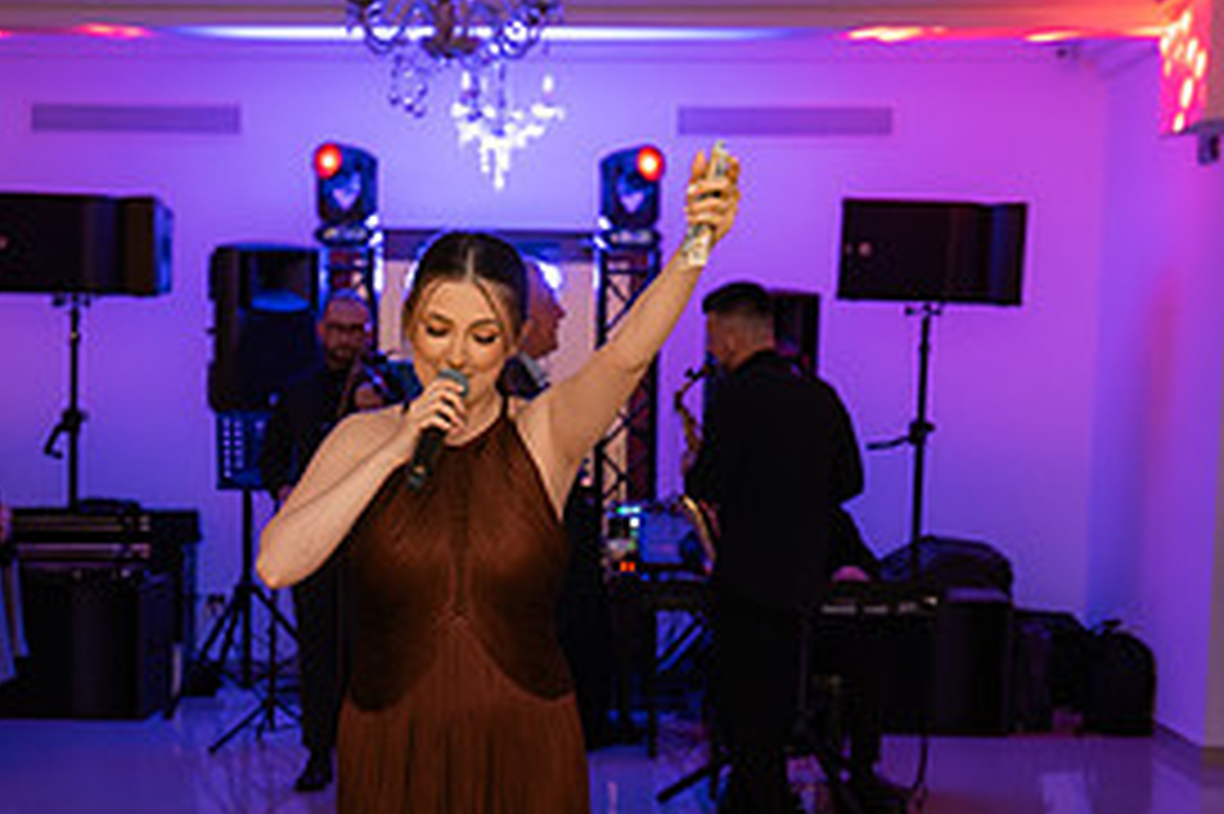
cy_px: 677
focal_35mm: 79
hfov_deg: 25.6
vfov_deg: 17.1
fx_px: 2684
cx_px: 442
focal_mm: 30
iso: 1600
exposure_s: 1/200
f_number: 2.8
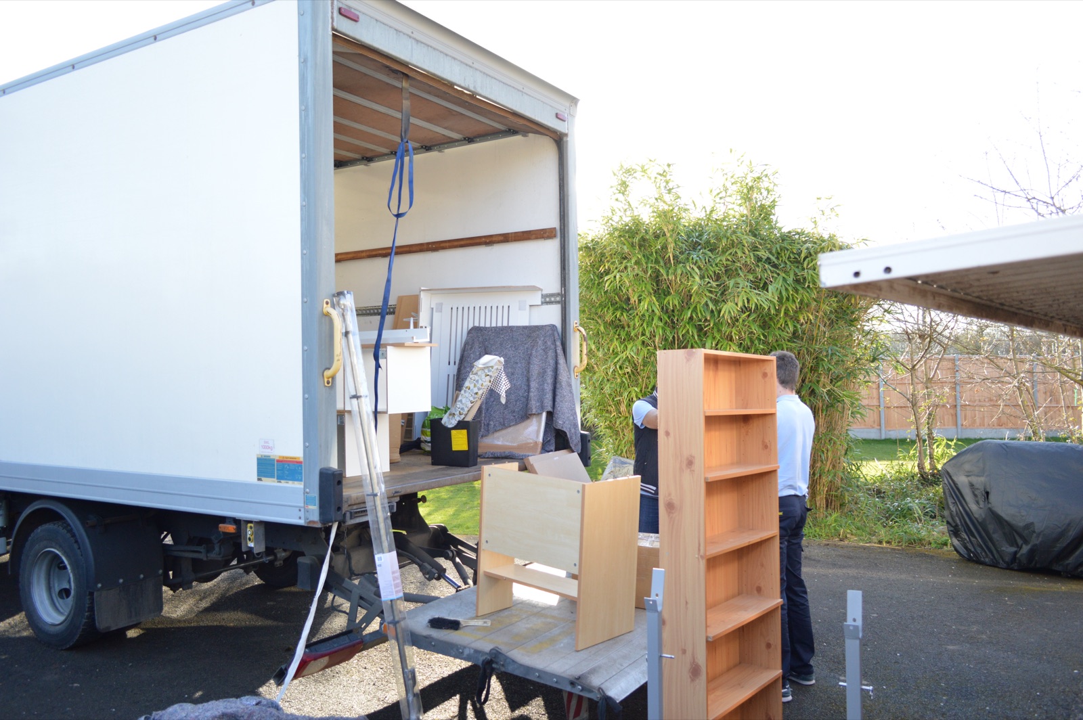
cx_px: 542
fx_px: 812
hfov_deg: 67.4
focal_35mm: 27
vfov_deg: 47.9
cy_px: 360
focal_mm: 18
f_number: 3.5
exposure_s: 1/500
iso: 500
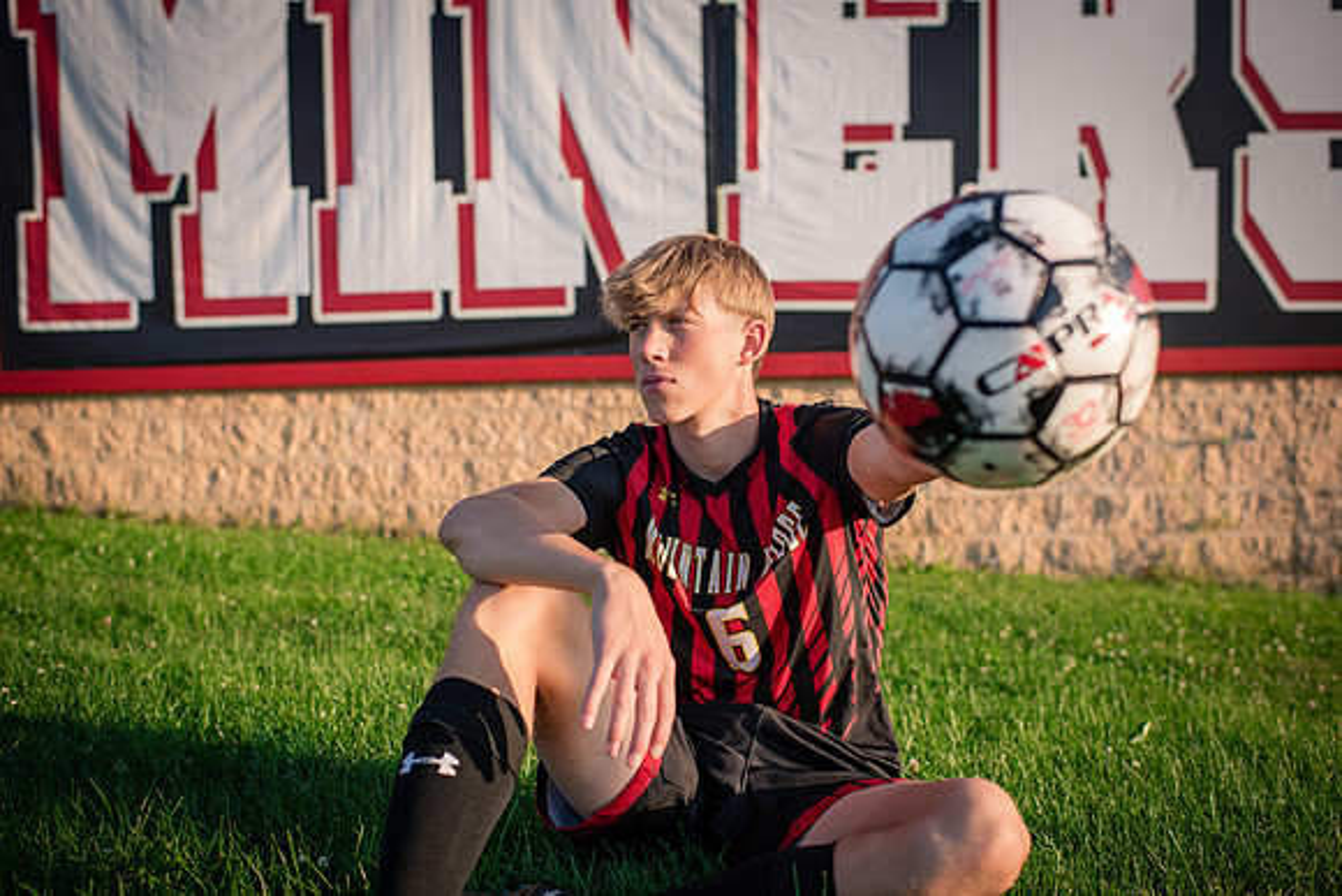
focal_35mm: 35
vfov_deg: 37.9
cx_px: 671
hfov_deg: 54.4
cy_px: 448
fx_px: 1305
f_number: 2.8
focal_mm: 35
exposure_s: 1/2500
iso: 320
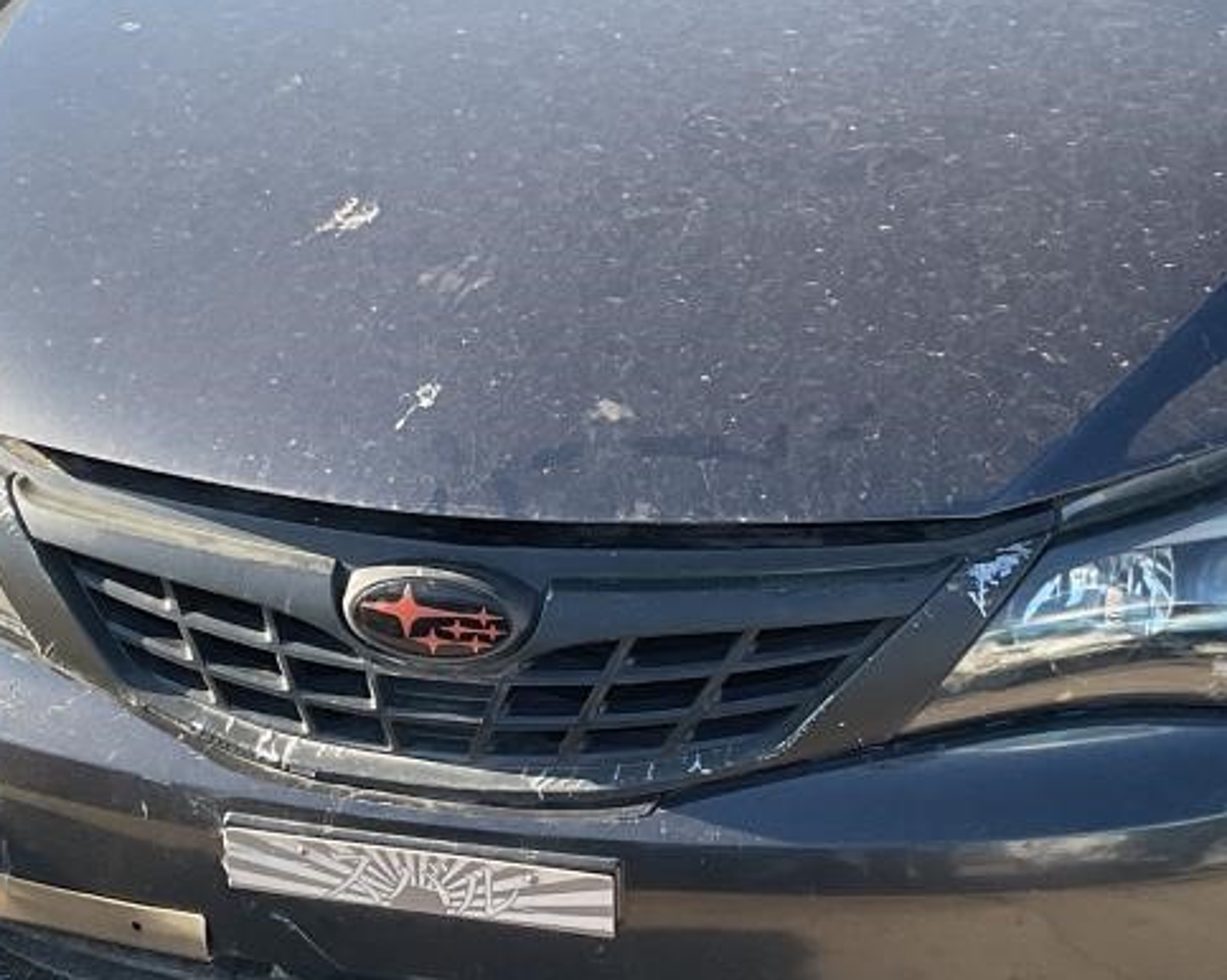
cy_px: 434
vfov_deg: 20.4
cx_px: 620
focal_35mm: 75
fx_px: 2722
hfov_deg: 25.4
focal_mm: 3
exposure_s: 1/329
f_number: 1.8
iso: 16
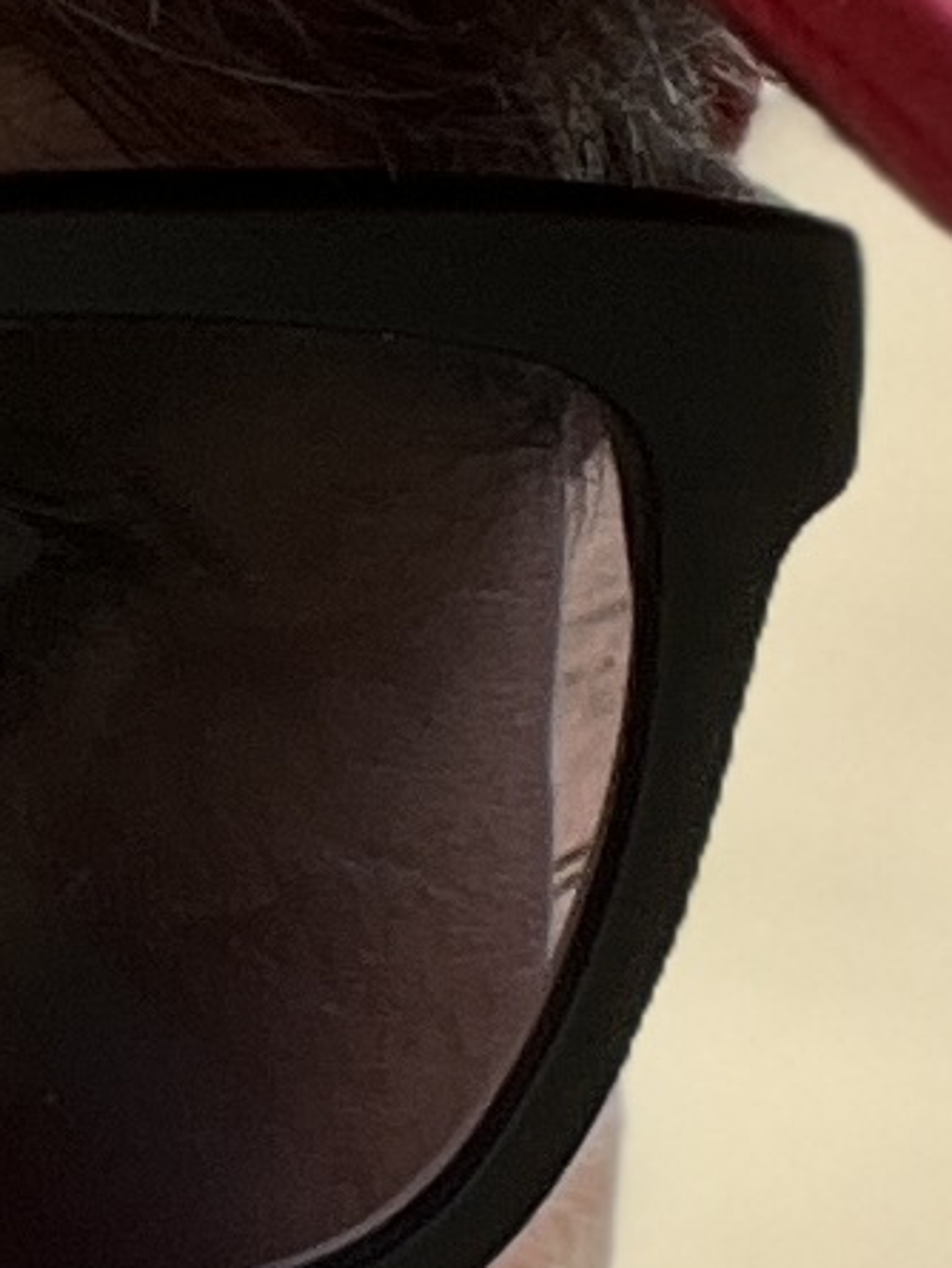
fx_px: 7623
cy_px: 1334
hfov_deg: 6.9
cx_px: -1012
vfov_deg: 9.4
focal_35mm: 208
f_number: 2.2
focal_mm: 2.71
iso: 50
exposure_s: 1/121
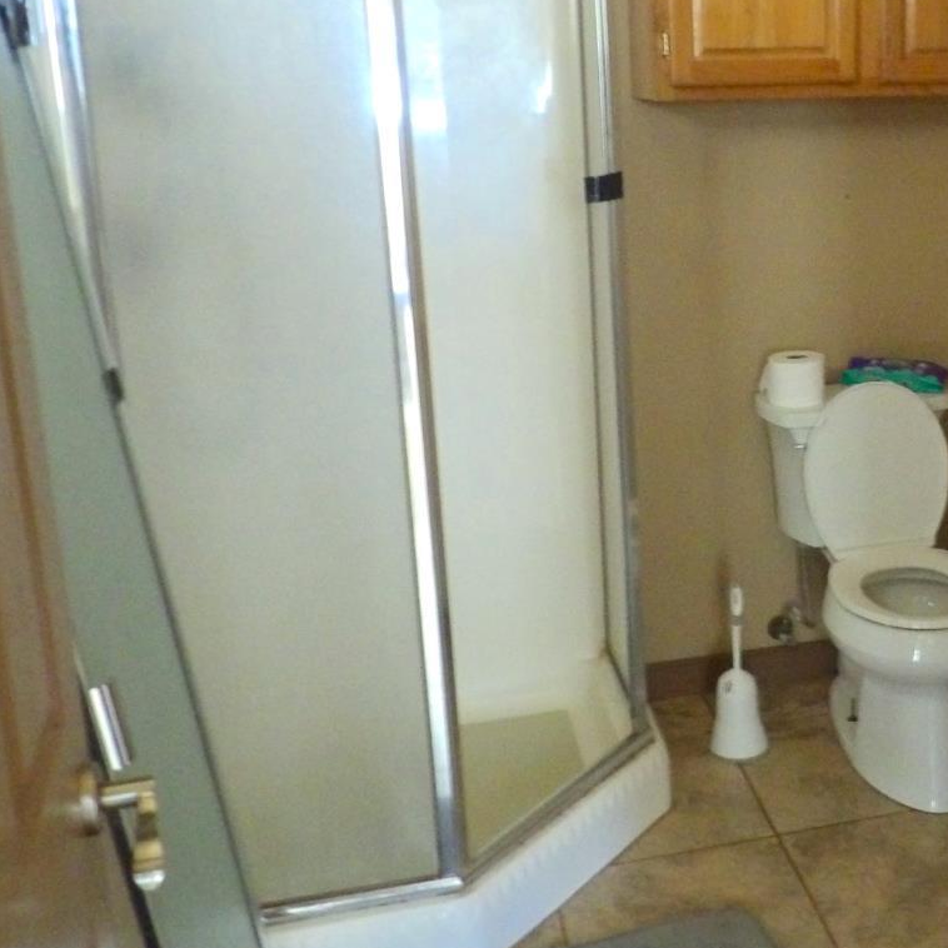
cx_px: 815
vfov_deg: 39.8
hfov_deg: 37.9
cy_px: 370
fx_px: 1301
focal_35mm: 42
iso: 800
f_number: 3.2
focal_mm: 4.3
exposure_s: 1/5
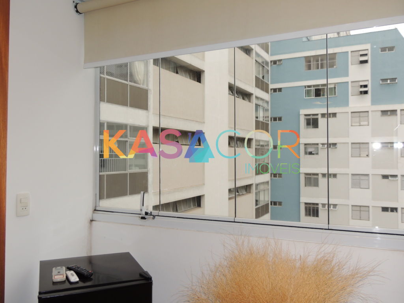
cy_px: 152
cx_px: 202
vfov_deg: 46.8
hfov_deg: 60.0
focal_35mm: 30
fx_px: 350
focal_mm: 5.3
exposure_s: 1/80
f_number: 3.1
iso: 100
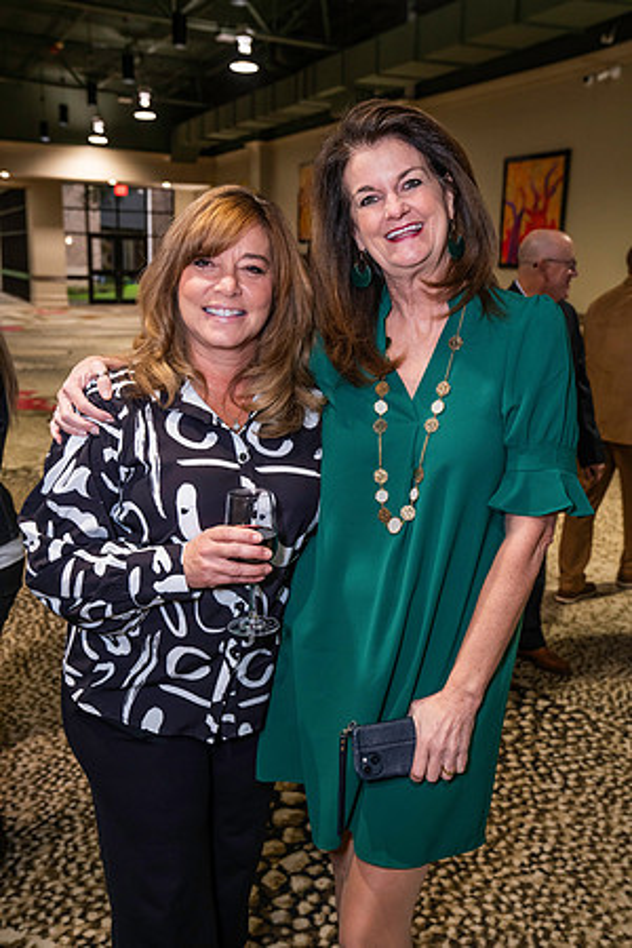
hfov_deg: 38.9
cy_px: 474
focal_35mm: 34
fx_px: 895
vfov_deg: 55.8
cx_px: 316
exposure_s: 1/125
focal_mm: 34
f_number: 4.5
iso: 2500
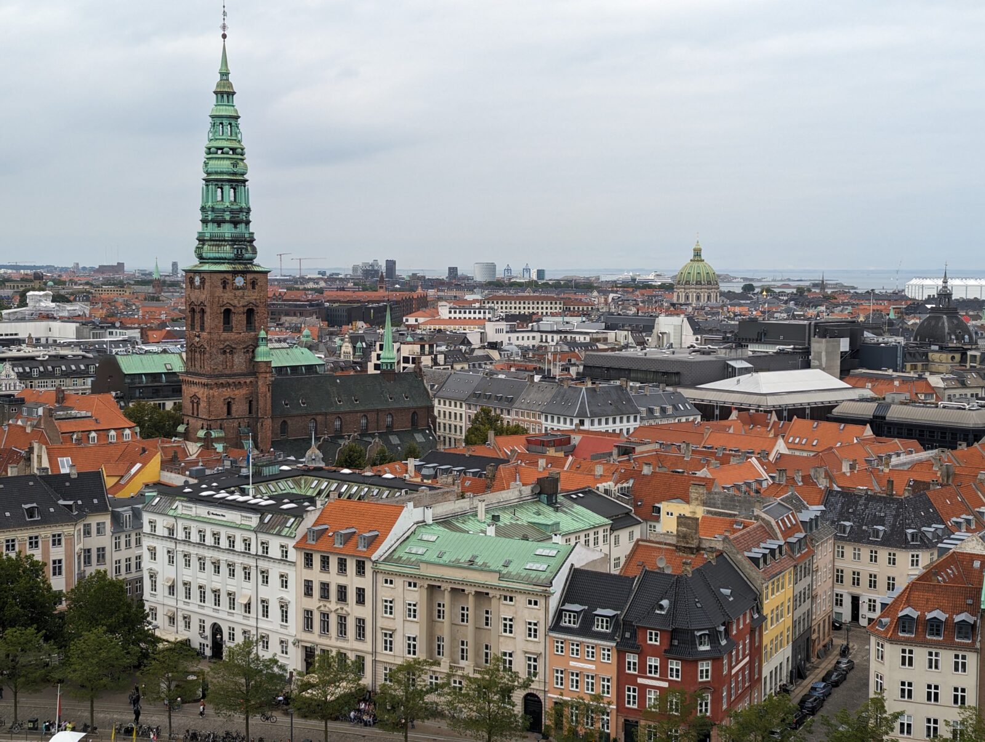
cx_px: 492
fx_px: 1368
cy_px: 371
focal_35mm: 48
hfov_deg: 39.6
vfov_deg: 30.3
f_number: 1.85
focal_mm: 6.81
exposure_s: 1/469
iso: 48
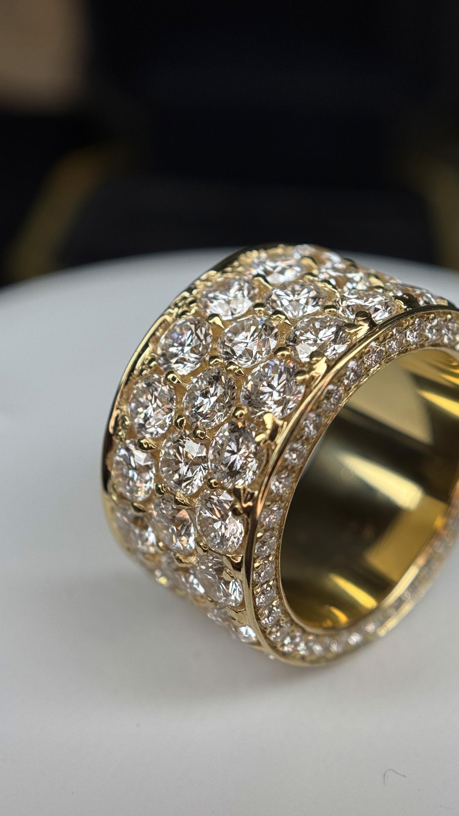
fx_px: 1212
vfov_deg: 37.2
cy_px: 430
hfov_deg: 21.4
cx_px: 256
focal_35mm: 56
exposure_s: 1/1637
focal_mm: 6.76
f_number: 1.78
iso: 64
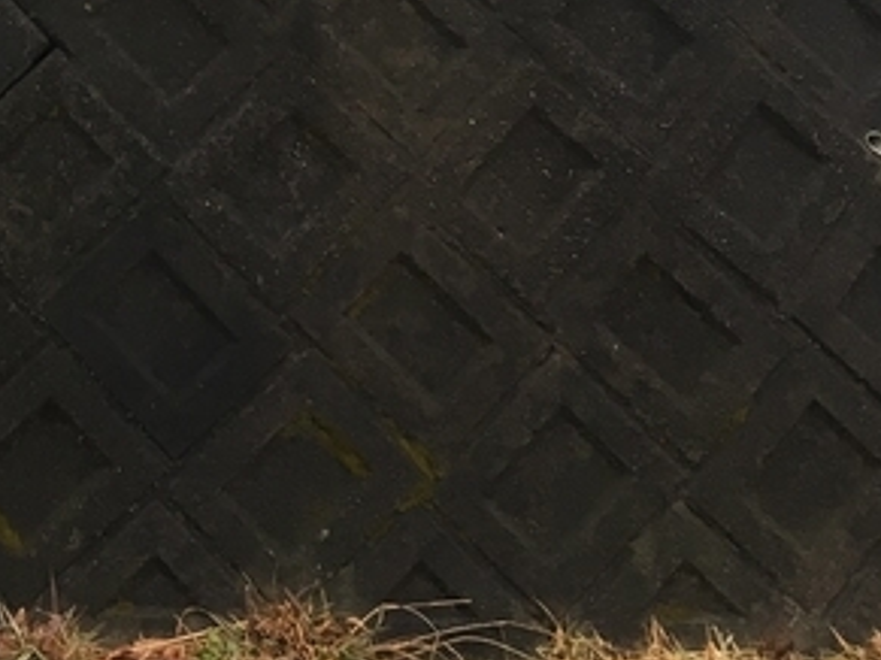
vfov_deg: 13.8
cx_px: -151
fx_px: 2595
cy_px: -239
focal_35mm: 102
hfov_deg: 18.4
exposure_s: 1/30
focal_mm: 4.15
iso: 50
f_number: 2.2
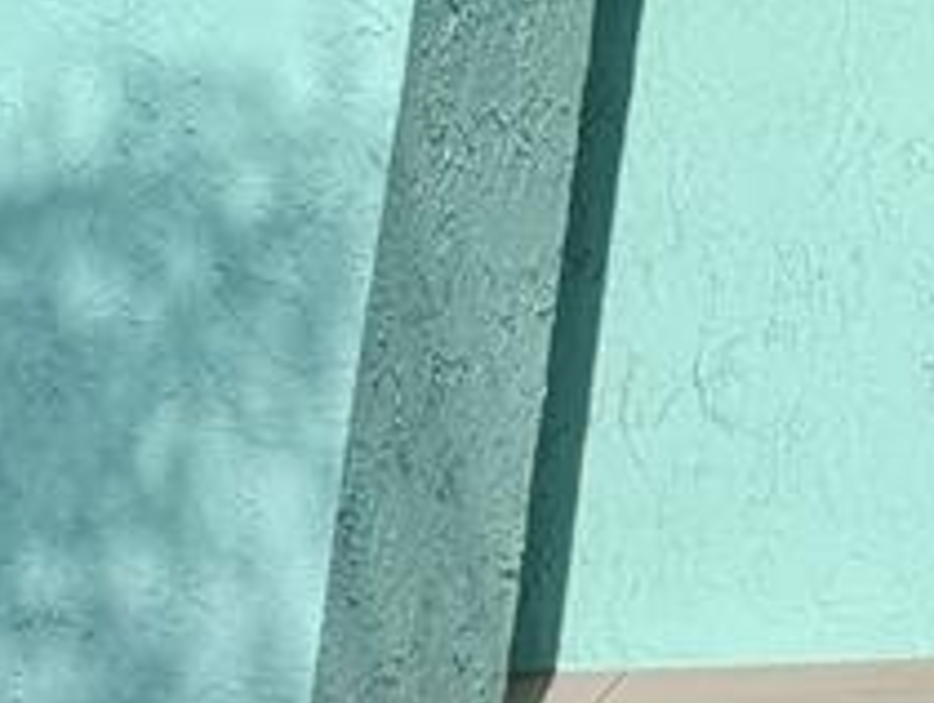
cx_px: 2157
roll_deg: -0.7
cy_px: -930
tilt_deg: +14.9
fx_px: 3160
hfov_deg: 13.2
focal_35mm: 117
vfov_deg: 10.9
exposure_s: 1/4975
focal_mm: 6.76
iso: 80
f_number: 1.78
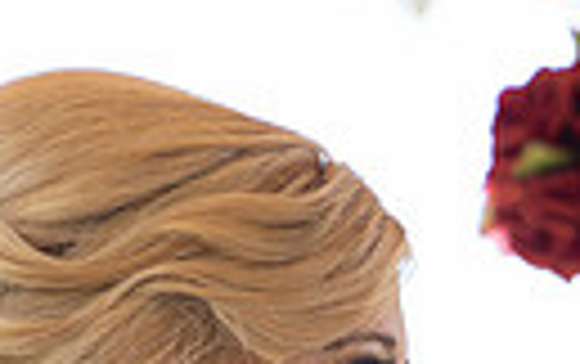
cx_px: 1175
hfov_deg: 5.3
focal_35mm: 385
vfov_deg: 3.4
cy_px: 436
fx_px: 6094
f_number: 2.8
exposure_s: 1/250
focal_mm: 70
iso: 200
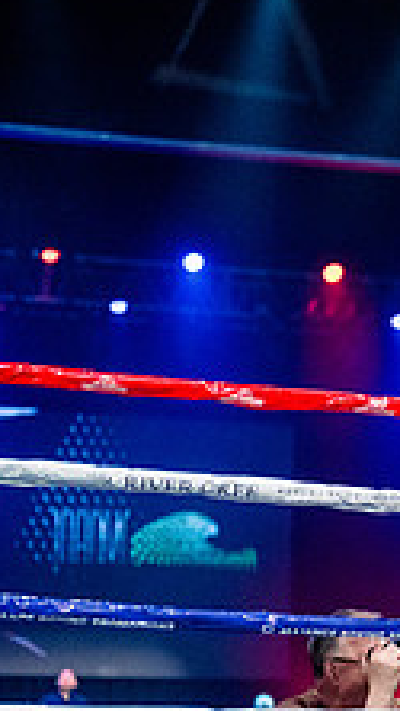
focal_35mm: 137
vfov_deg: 15.6
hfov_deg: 8.4
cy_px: 546
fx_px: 2581
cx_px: 835
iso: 6400
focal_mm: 50
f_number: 1.4
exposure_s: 1/1600
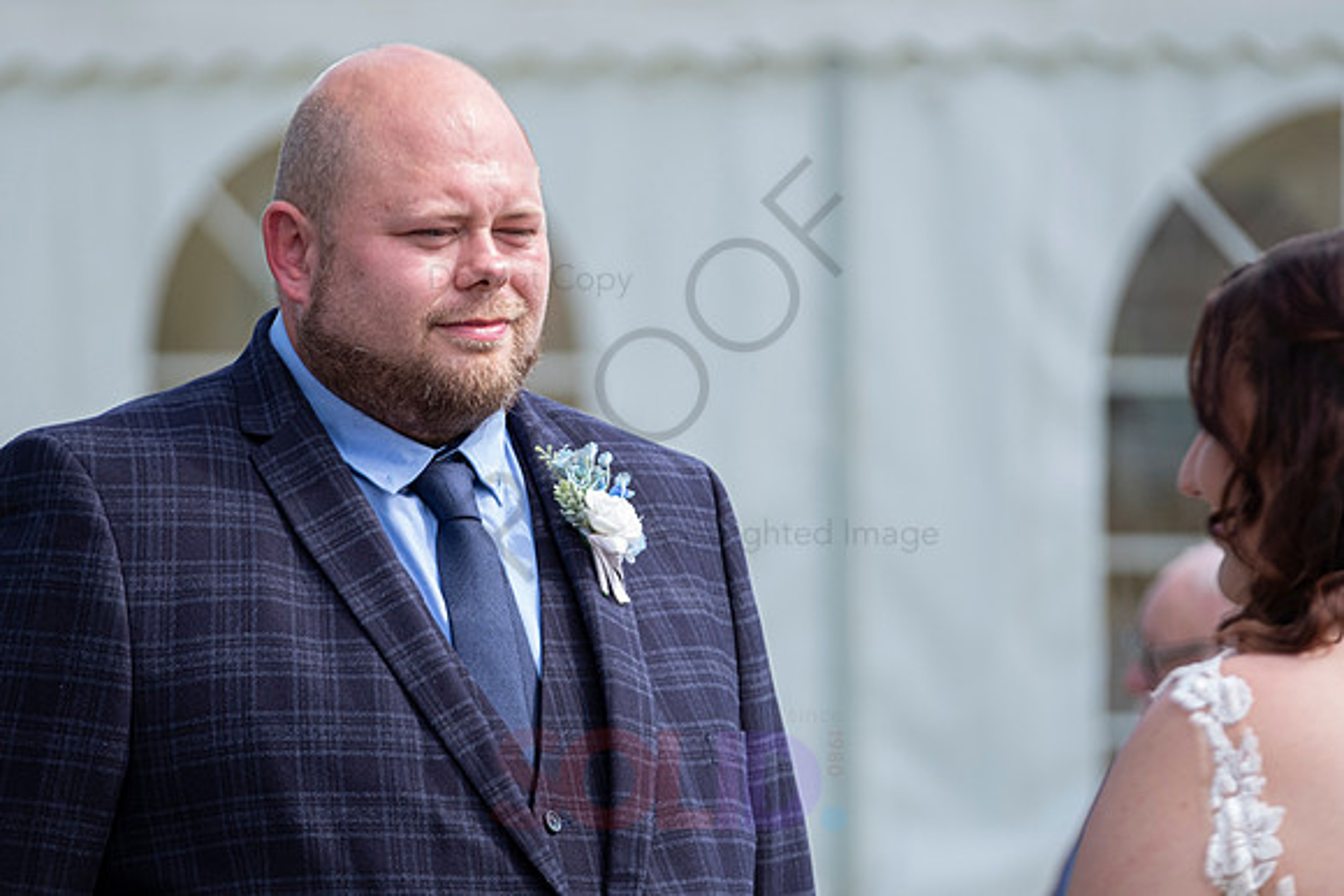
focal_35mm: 252
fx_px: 9397
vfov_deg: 5.5
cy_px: 381
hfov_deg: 8.2
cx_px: 560
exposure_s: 1/1000
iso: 200
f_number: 2.8
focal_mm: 140
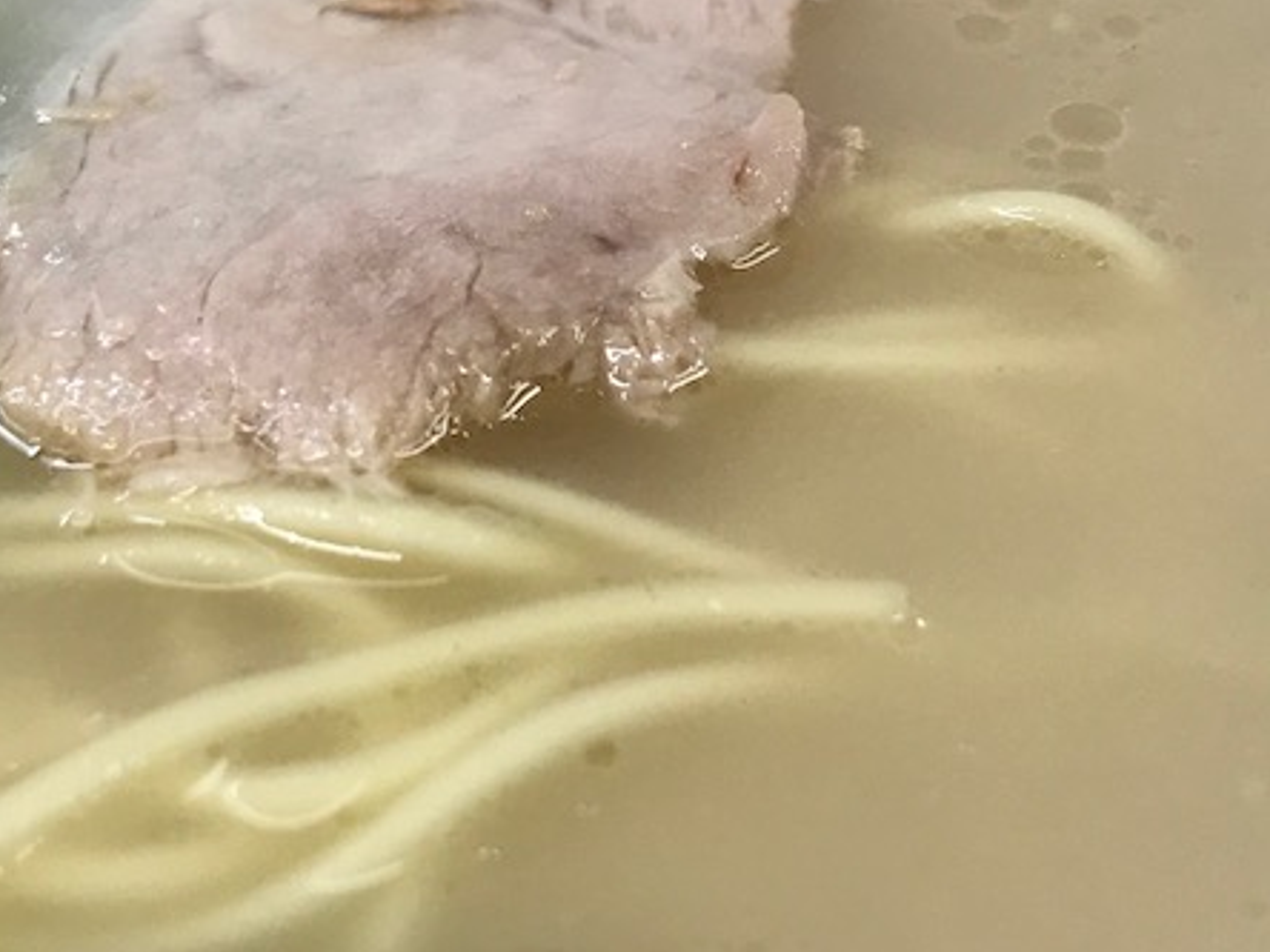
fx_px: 2311
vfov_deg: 23.3
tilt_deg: -41.8
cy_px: 406
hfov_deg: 30.6
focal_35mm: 63
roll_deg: +2.0
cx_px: 506
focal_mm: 3.99
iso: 25
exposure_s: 1/40
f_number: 1.8
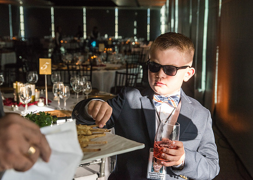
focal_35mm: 50
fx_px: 361
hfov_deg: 38.6
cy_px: 90
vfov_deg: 28.1
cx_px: 135
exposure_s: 1/1250
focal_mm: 48
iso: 1000
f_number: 5.6
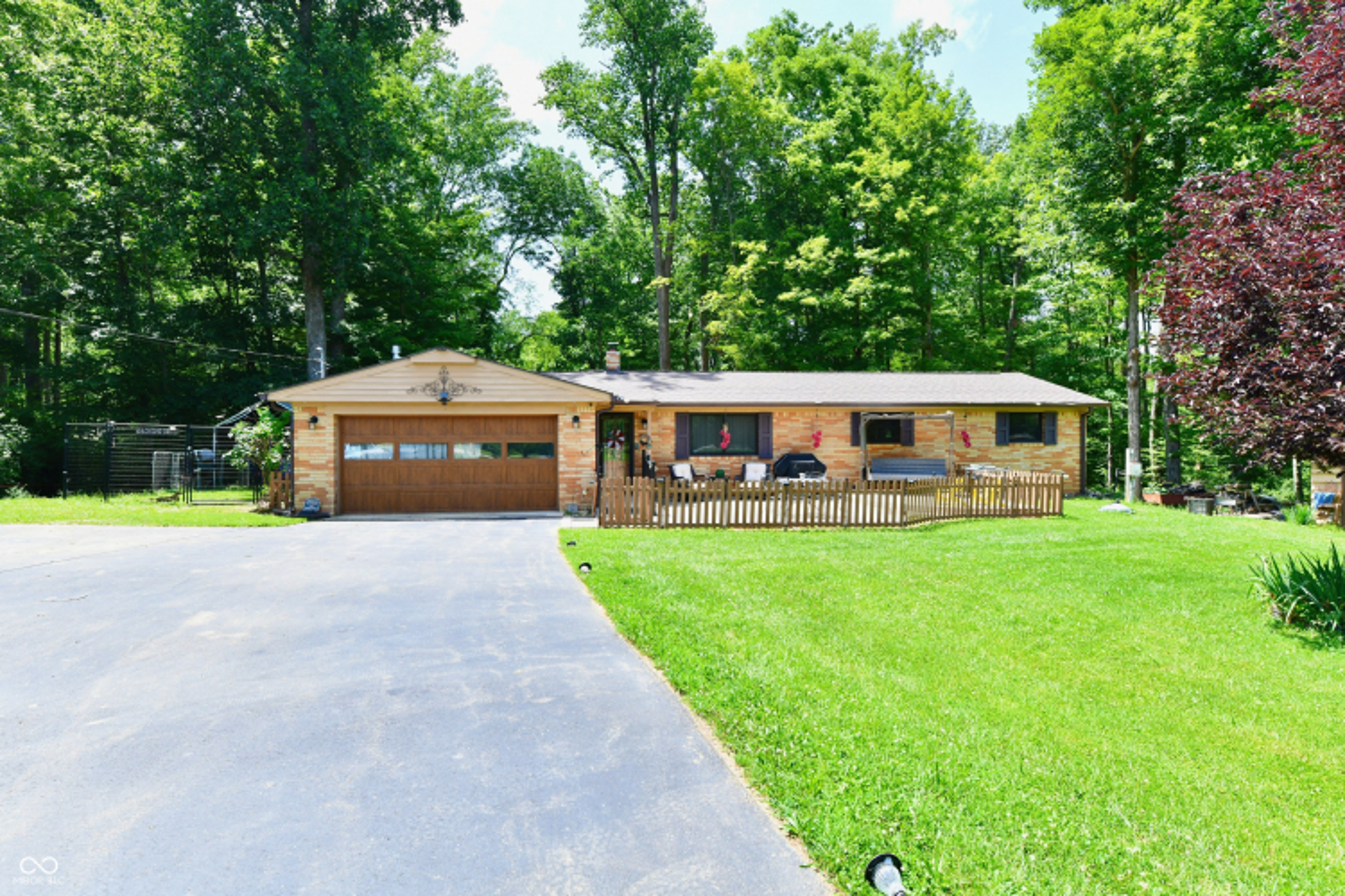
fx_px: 710
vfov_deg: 64.6
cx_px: 672
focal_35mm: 19
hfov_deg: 86.9
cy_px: 448
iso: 640
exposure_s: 1/320
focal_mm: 19
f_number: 9
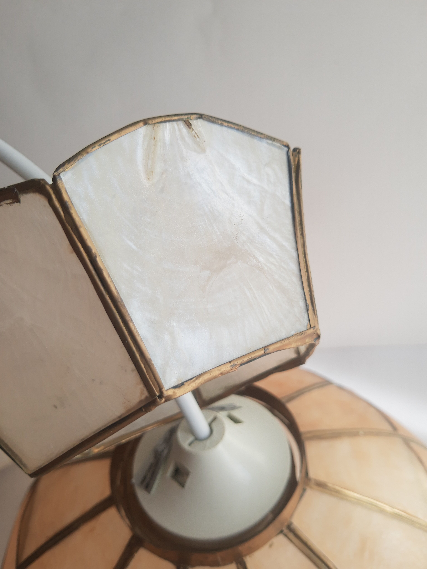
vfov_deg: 67.3
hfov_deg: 53.1
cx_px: 214
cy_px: 284
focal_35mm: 26
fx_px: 428
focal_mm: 3.95
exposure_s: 1/129
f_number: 1.8
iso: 40
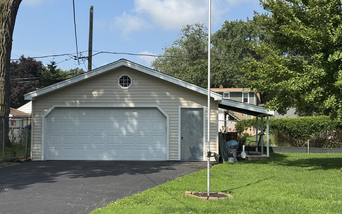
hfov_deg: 39.6
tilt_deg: +1.7
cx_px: 171
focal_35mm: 51
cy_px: 108
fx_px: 475
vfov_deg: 25.3
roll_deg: -0.3
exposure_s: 1/3817
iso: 64
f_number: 1.78
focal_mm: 6.76
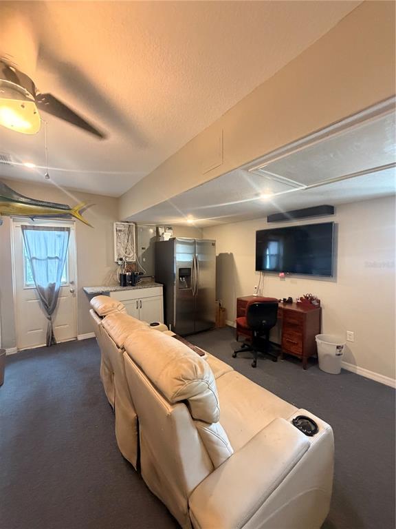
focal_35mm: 14
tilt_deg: -2.5
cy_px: 264
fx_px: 214
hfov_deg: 85.7
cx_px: 198
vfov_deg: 102.1
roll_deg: +0.9
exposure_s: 1/60
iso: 500
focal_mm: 2.22
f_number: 2.2
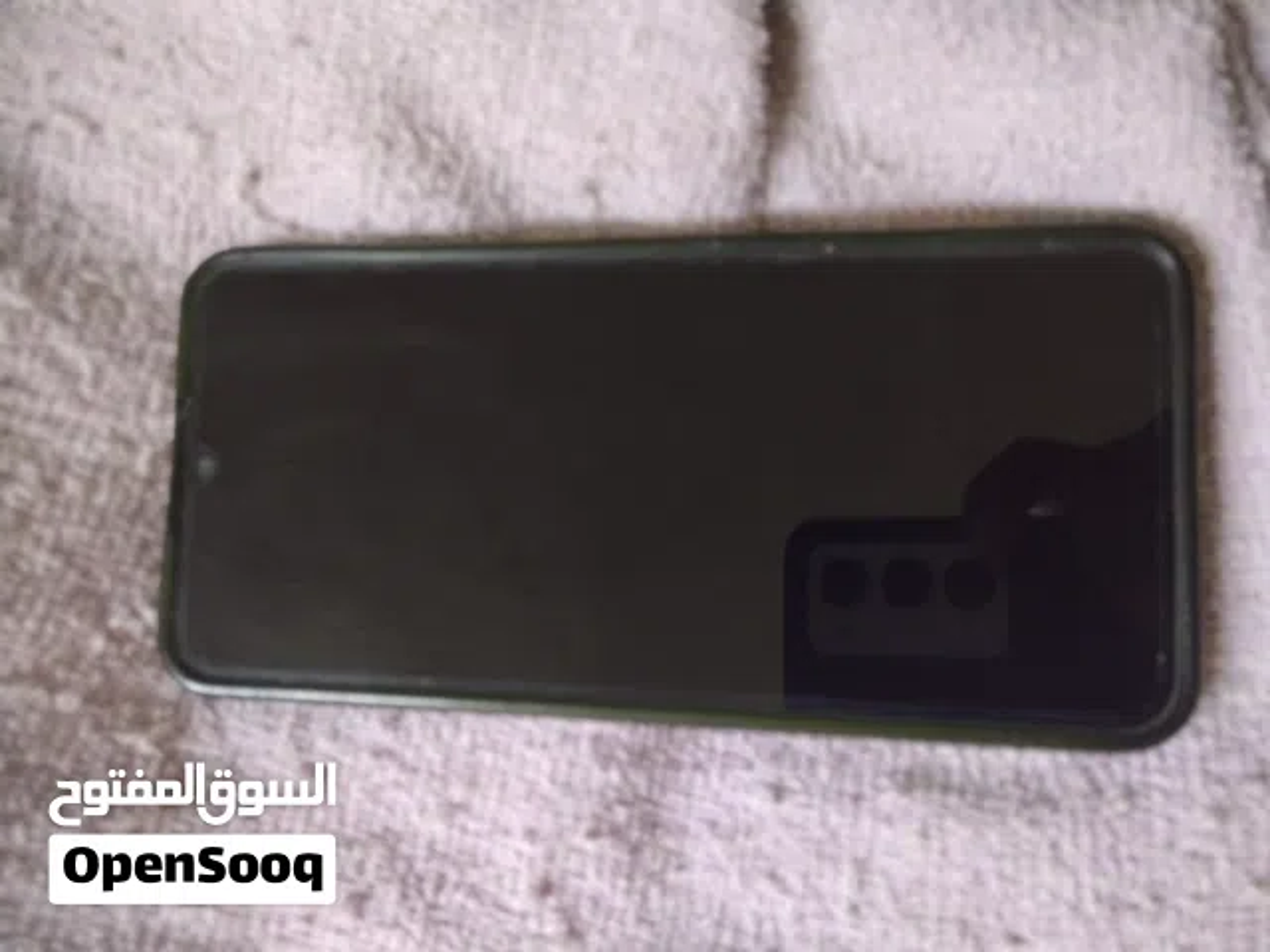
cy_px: 476
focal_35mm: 29
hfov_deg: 61.7
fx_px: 1064
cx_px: 635
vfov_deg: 48.2
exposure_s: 1/20
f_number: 1.8
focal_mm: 4.22
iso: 1000
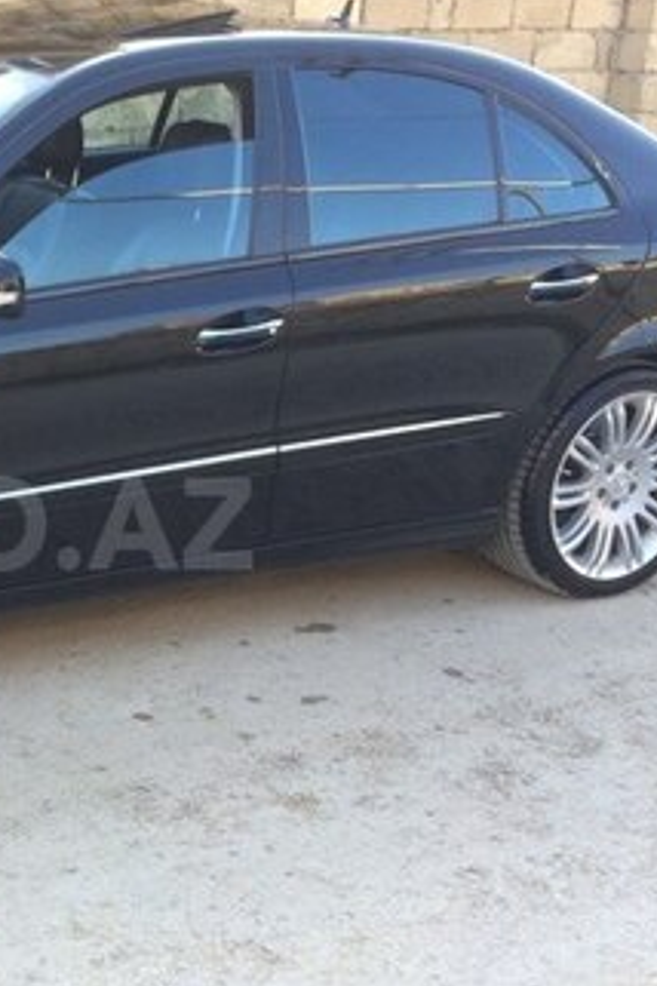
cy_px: 524
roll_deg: +0.3
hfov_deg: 20.9
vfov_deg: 32.4
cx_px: -61
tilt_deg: -19.0
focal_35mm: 62
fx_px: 1697
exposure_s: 1/114
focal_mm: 4.15
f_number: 2.2
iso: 32
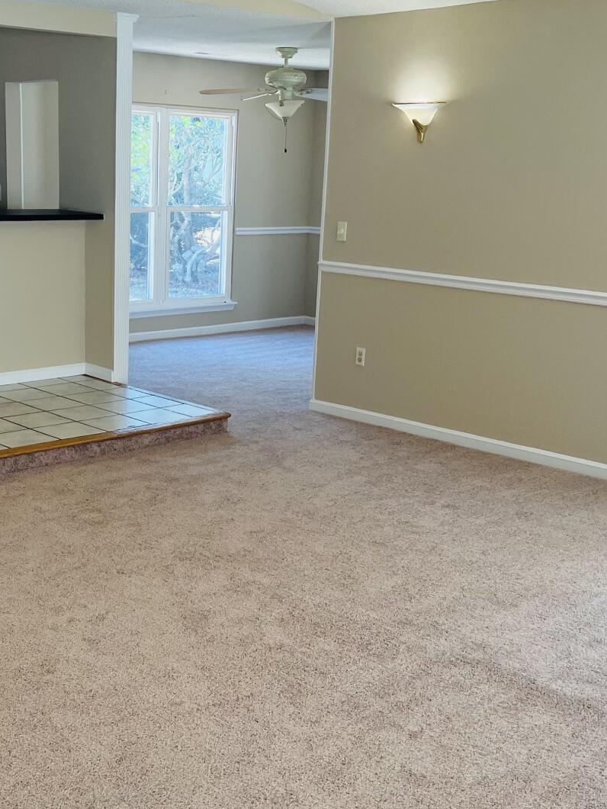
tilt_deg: -11.6
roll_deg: -2.6
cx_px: 213
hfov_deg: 29.5
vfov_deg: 38.9
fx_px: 1145
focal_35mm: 49
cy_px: 390
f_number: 1.5
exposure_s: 1/120
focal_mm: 5.7
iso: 80
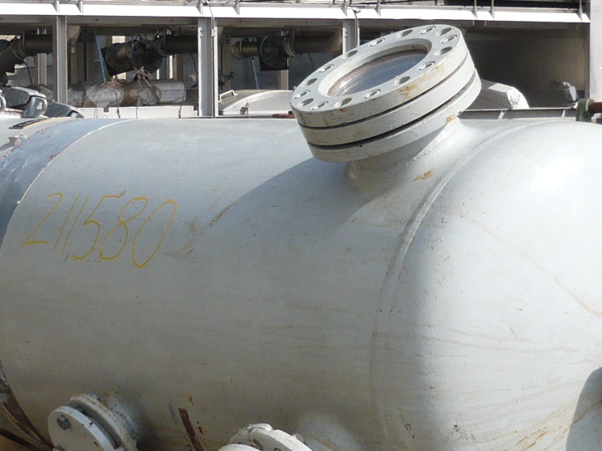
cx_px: 284
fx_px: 1843
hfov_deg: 18.6
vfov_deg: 13.9
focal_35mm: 106
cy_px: 321
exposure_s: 1/125
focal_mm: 6.6
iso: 100
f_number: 9
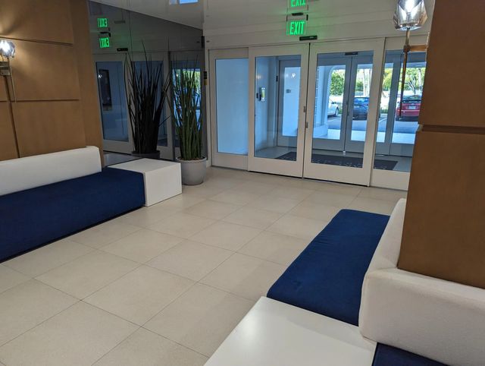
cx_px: 242
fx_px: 337
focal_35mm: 24
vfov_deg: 56.9
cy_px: 183
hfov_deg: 71.5
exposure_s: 1/60
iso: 78
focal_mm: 6.81
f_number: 1.85
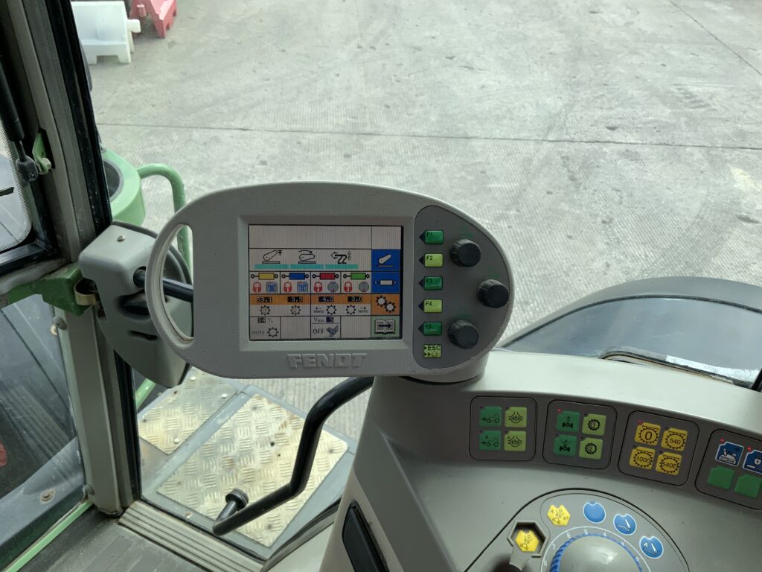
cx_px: 381
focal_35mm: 29
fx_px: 638
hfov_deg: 61.7
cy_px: 286
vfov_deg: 48.2
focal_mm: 3
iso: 16
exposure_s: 1/400
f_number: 1.8
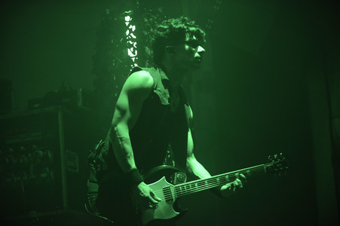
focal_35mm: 98
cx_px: 170
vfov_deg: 13.9
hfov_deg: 20.8
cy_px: 113
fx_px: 925
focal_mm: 98
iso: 3200
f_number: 2.8
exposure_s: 1/250
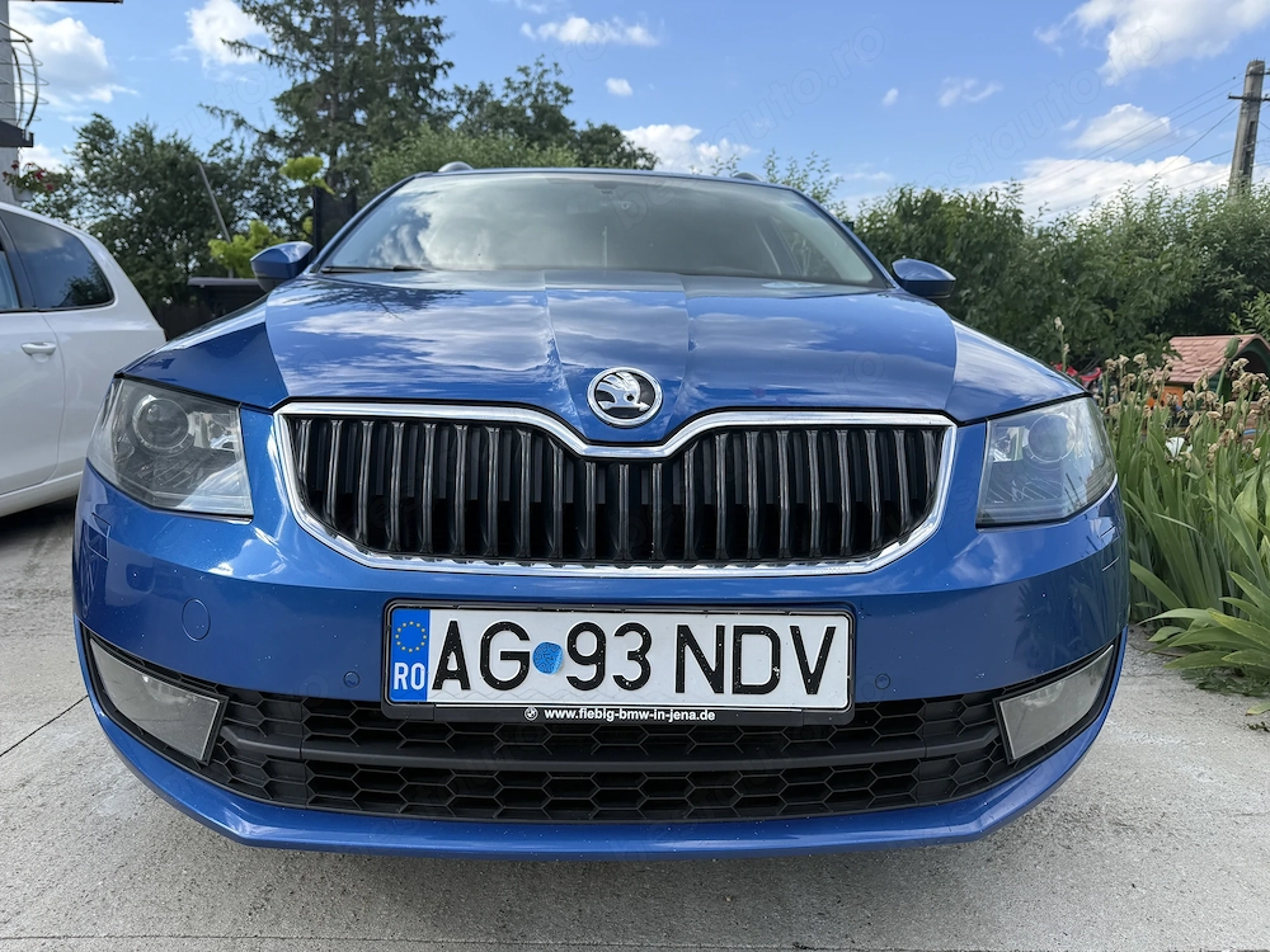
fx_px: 881
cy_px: 476
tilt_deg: -6.9
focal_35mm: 24
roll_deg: -0.7
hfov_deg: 71.6
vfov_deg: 56.8
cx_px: 635
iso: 80
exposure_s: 1/2000
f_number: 1.78
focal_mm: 6.76
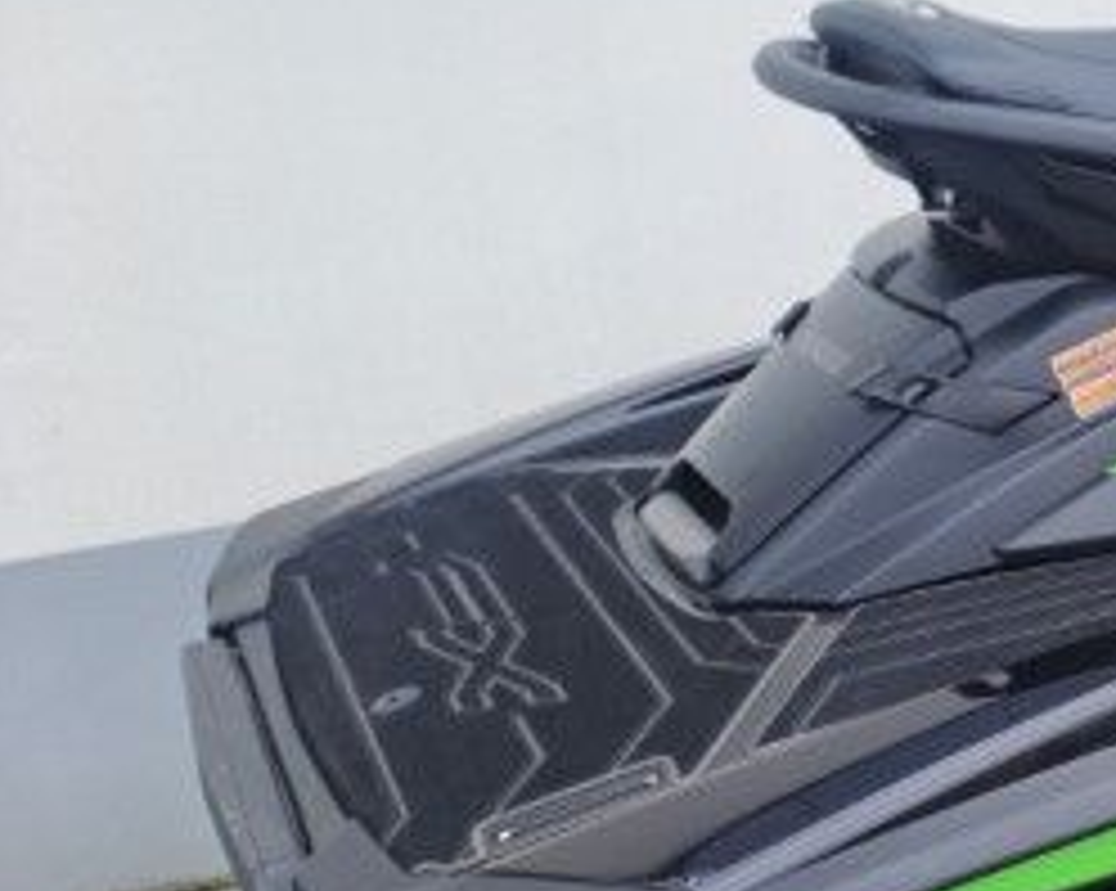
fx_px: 2079
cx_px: 1436
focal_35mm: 63
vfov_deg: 24.1
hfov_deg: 25.9
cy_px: 585
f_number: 1.8
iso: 32
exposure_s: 1/161
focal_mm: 4.65
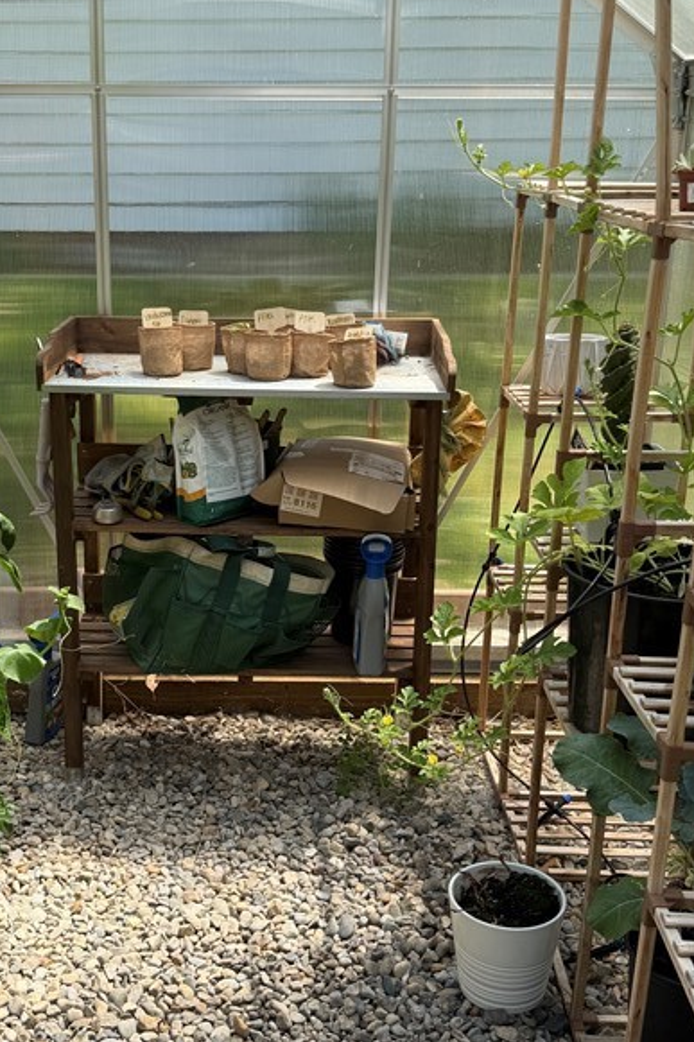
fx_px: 1273
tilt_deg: -19.5
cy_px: 558
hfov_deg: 30.3
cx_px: 240
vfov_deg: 44.5
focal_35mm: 44
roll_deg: +0.4
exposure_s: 1/1410
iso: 80
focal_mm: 6.76
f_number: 1.78
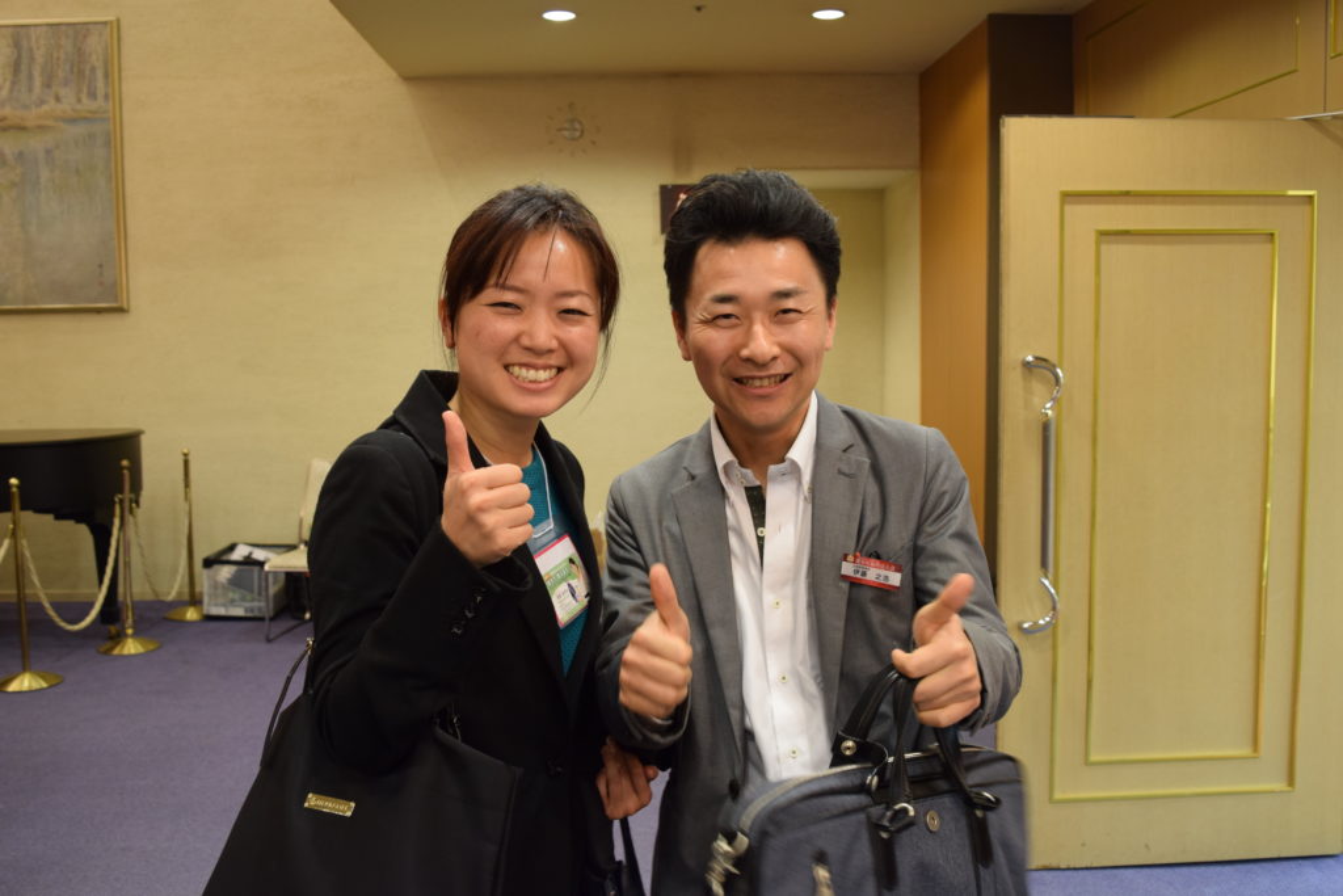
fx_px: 1287
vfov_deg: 38.4
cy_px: 448
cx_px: 672
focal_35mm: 34
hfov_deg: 55.1
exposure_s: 1/10
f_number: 5.6
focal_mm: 23
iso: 800
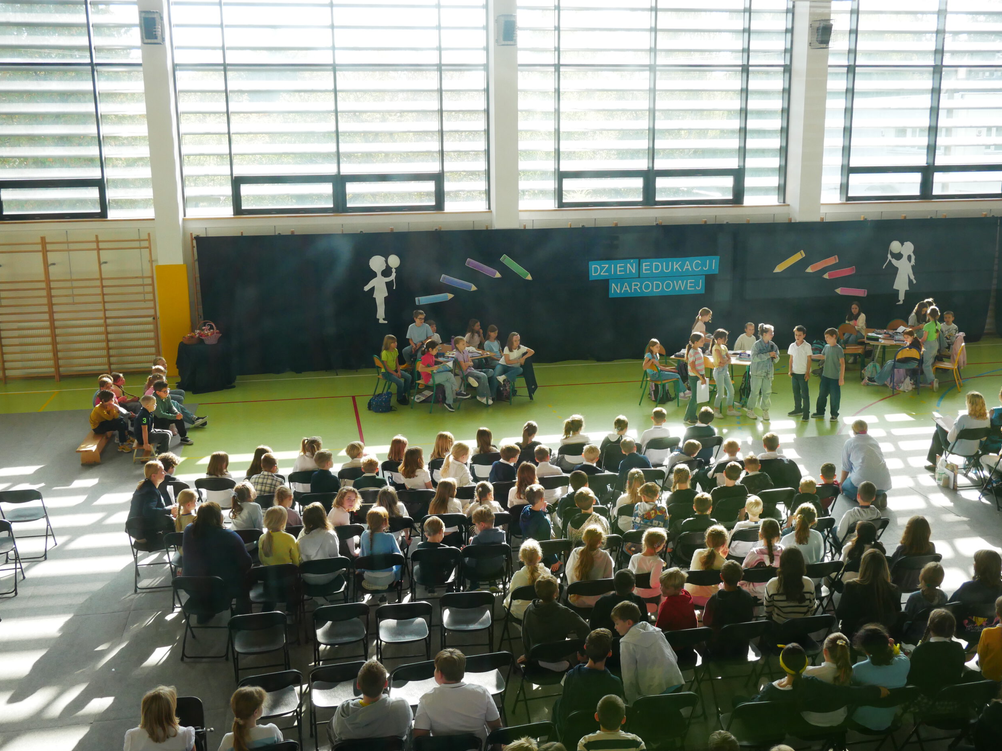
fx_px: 1071
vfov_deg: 38.7
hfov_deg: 50.1
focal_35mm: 37
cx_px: 513
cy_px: 380
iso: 800
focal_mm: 18
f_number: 5.6
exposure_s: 1/200
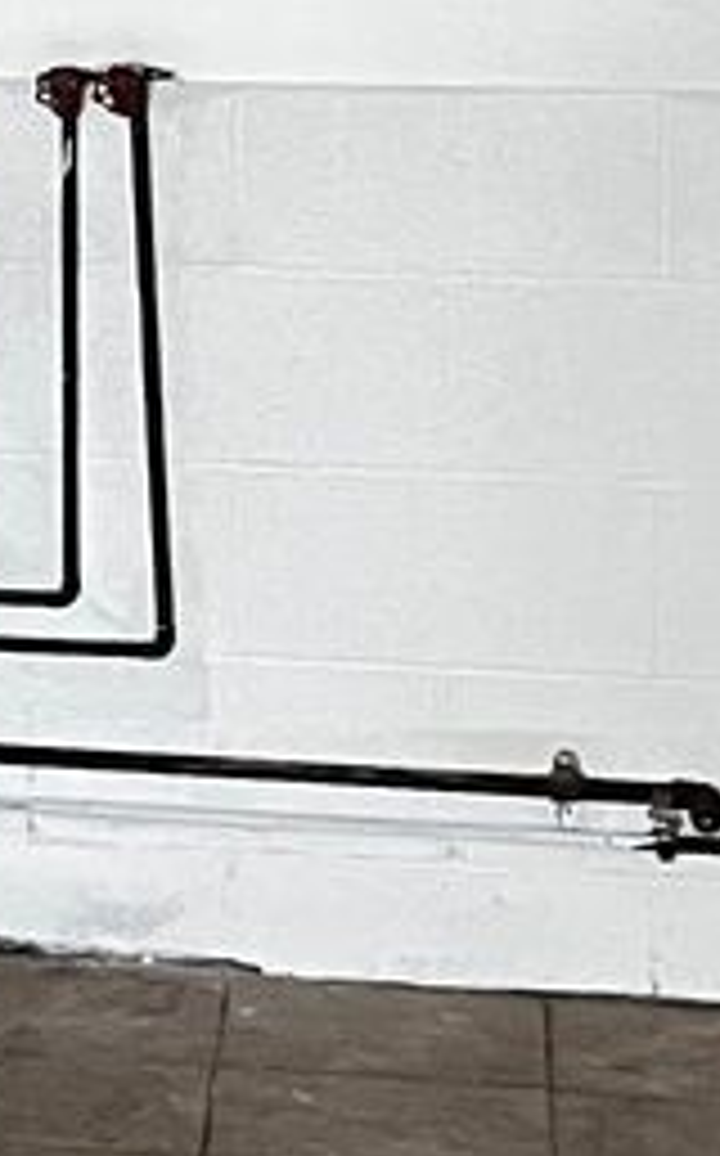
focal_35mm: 161
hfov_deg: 7.3
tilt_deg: -3.7
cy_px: -90
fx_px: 5069
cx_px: -1352
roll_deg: +0.8
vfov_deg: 12.8
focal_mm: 5.1
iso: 1250
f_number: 1.6
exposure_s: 1/17
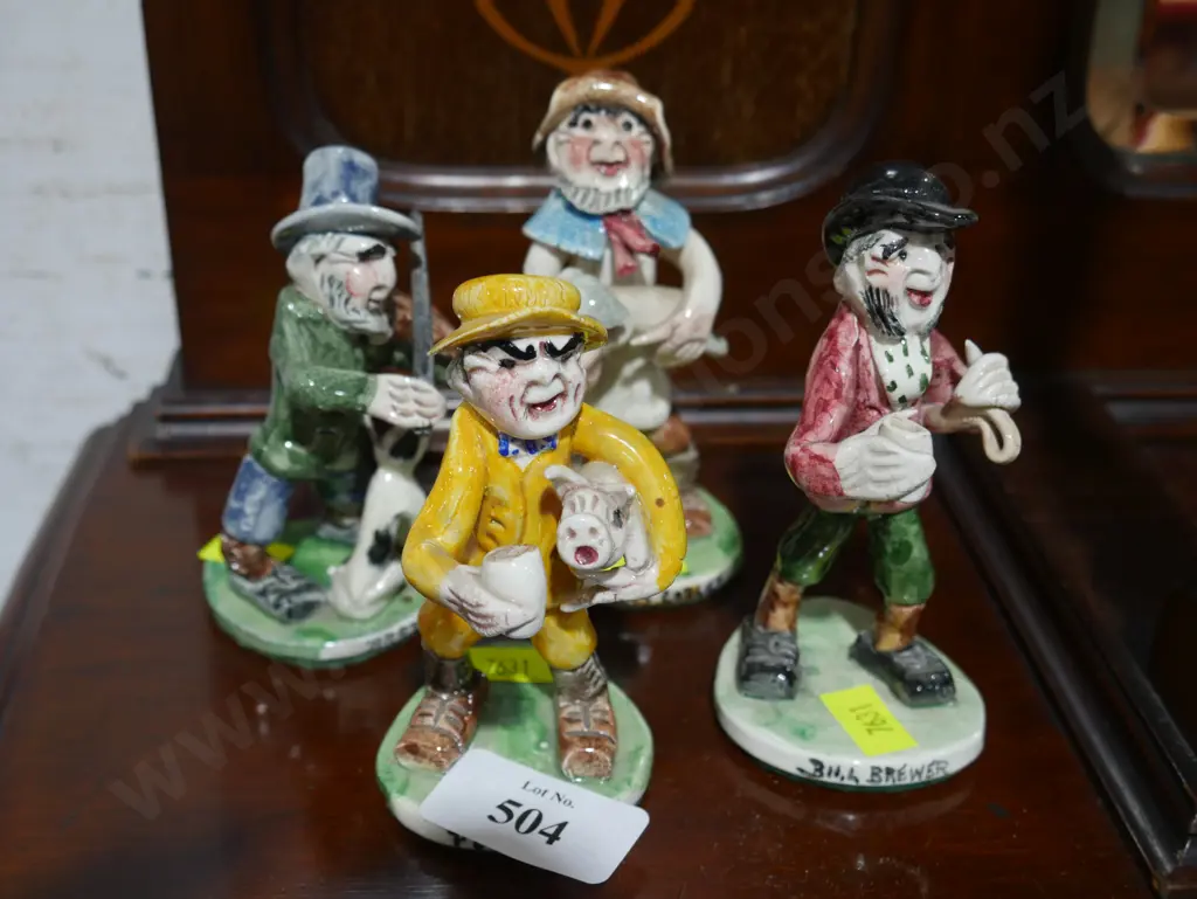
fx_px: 1522
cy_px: 450
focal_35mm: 44
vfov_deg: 32.9
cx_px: 598
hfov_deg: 42.9
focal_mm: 22
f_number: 4.7
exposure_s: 1/60
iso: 500
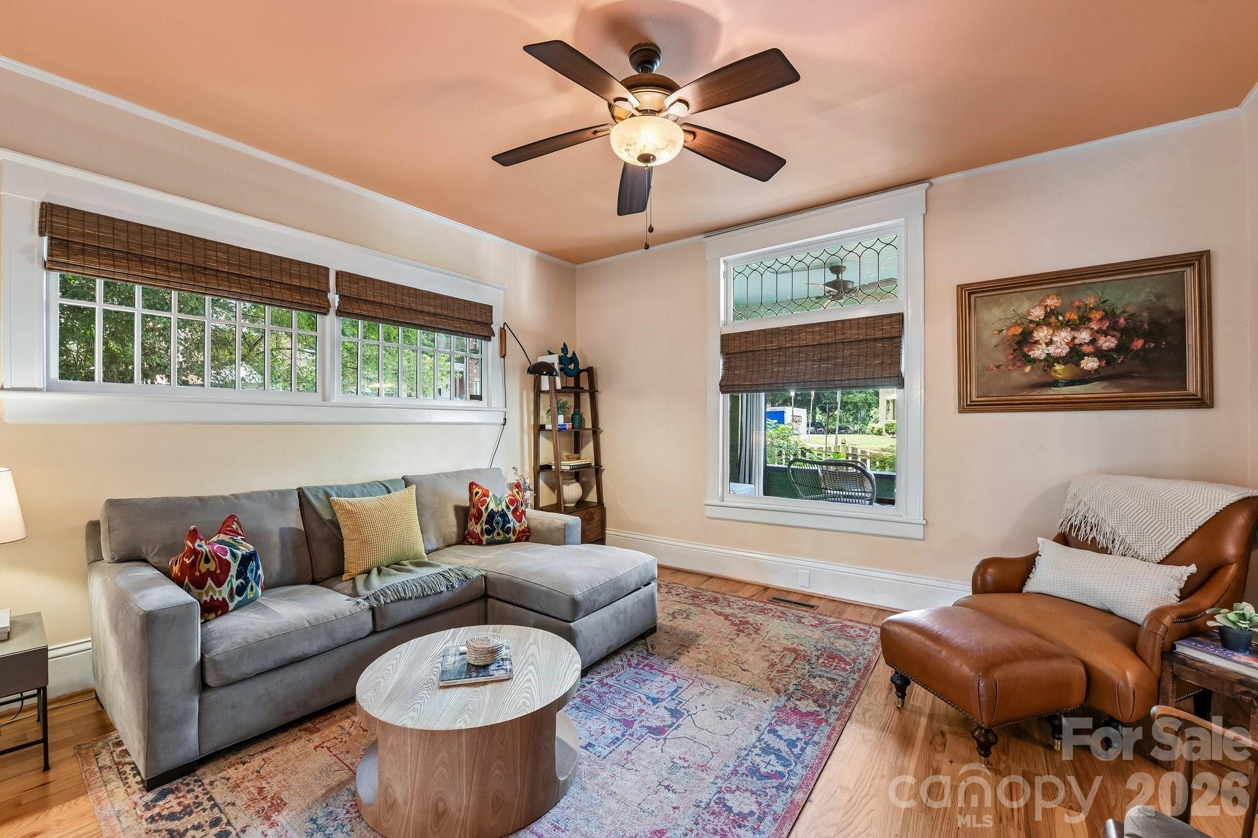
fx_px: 489
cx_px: 629
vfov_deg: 81.2
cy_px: 419
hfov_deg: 104.3
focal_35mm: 14
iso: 200
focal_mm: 14
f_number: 11
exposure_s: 1/1.67
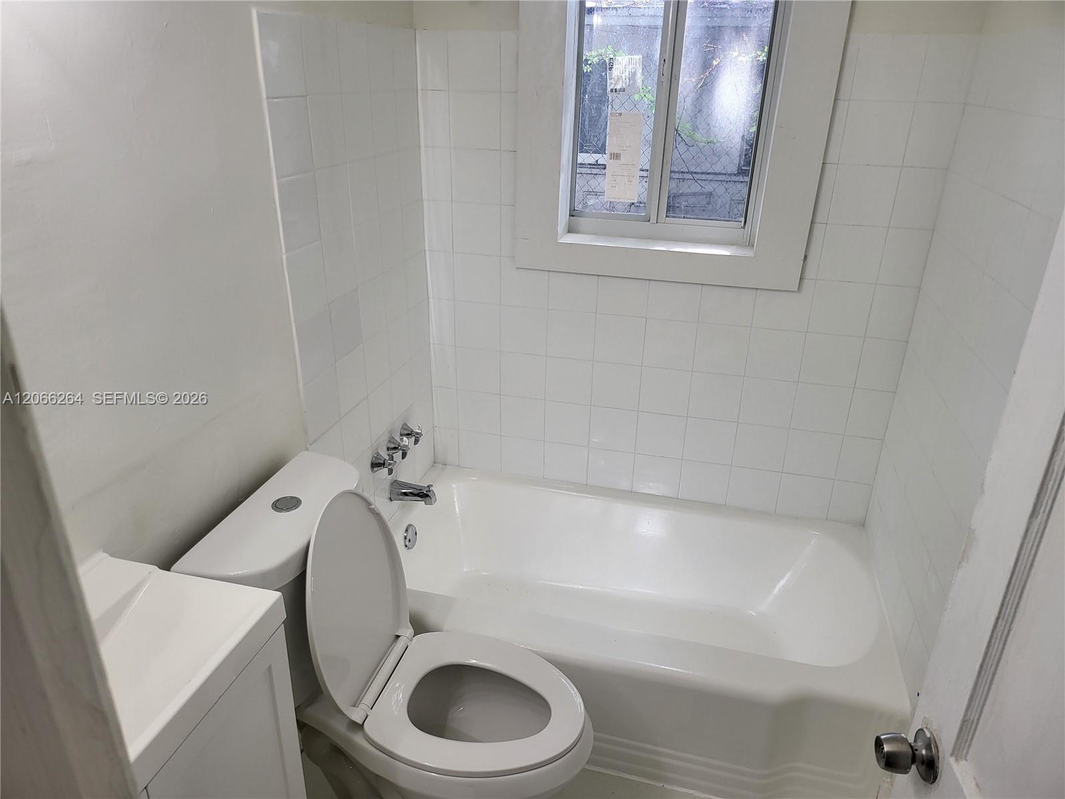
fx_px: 738
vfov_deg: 56.8
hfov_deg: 71.6
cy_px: 400
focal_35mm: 24
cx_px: 532
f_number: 1.8
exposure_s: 1/120
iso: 125
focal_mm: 5
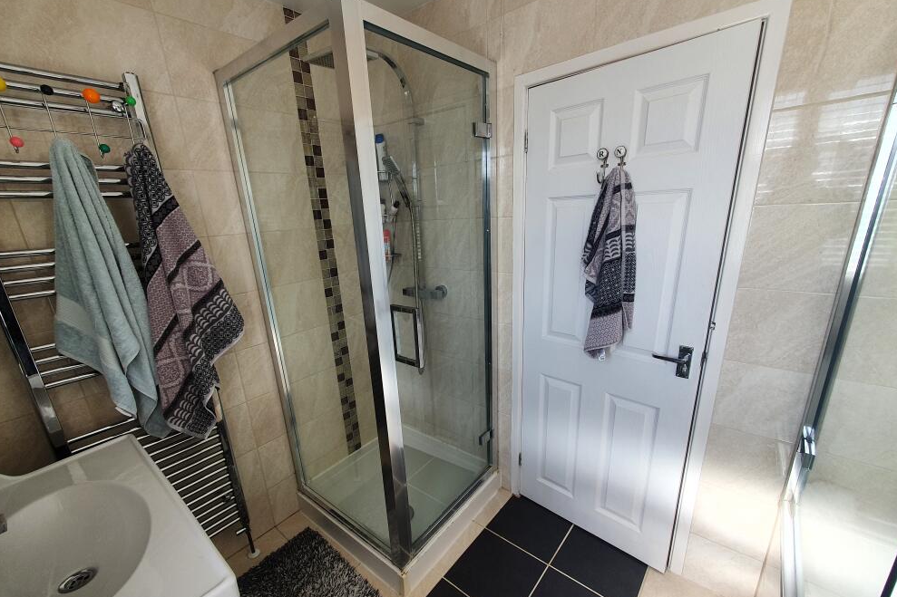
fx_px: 349
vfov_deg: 81.1
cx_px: 441
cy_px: 321
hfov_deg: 104.3
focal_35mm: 14
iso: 50
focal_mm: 1.8
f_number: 2.2
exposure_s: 1/100
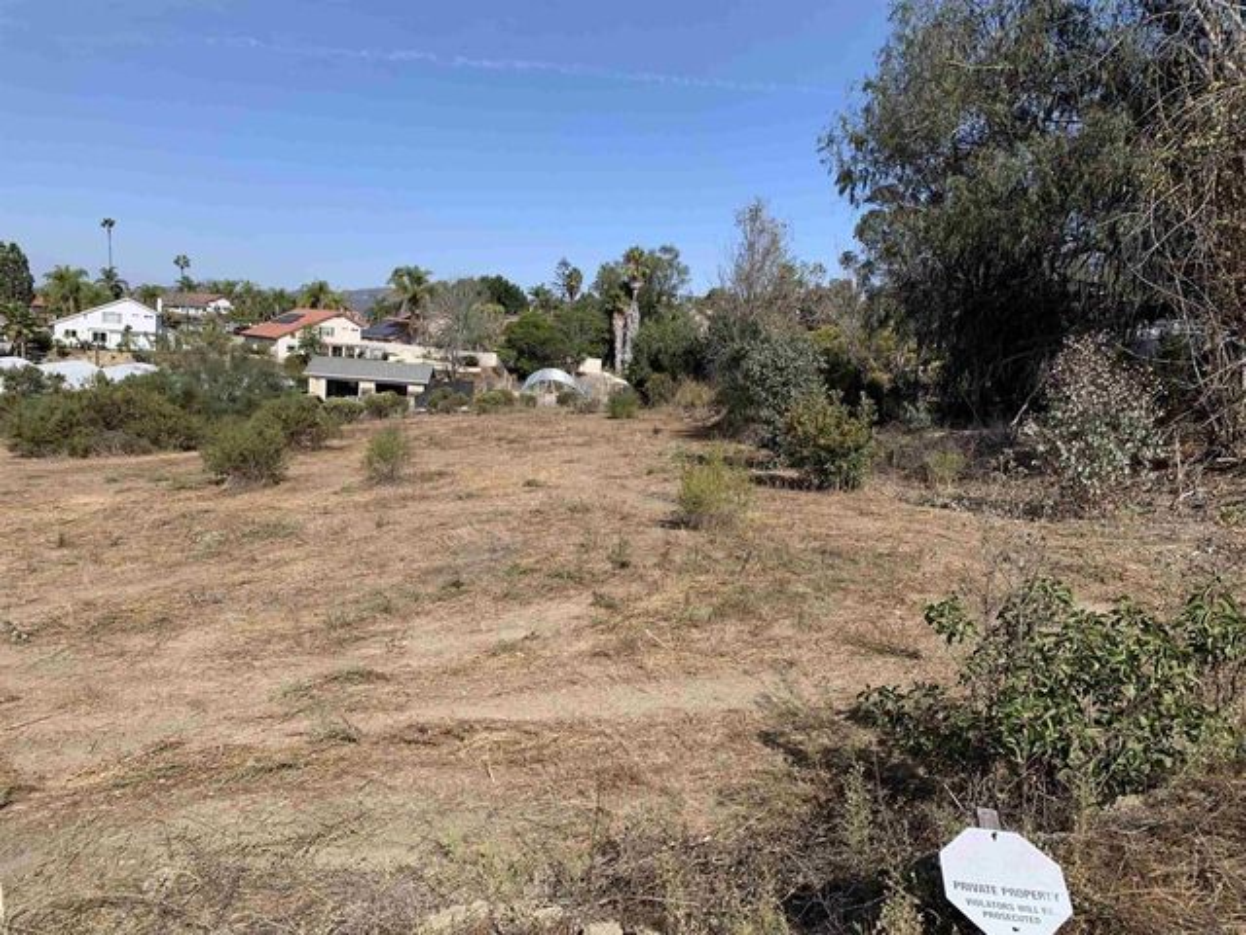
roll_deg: -5.1
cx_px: 623
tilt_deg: -7.4
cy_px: 468
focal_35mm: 26
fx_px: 936
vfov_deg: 53.1
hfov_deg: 67.3
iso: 25
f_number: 1.8
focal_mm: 4.25
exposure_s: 1/2421
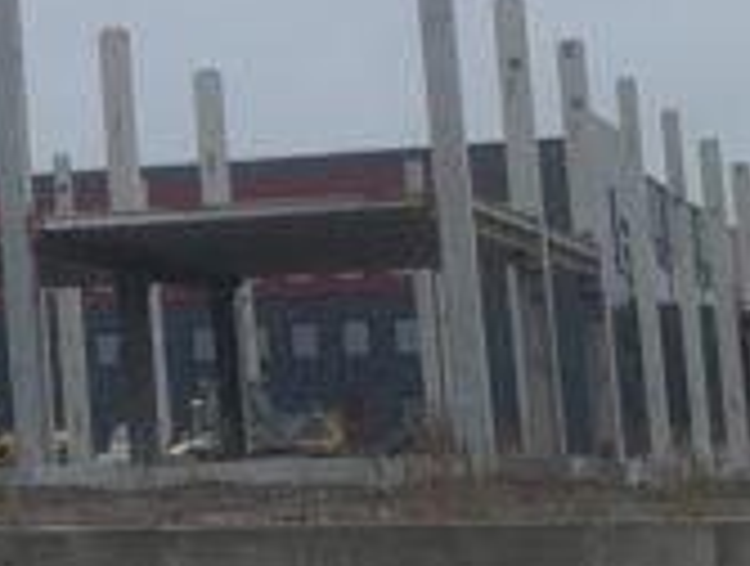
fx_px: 3452
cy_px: -49
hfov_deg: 11.4
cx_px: -678
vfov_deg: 9.3
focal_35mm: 159
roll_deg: +3.3
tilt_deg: +9.6
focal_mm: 4.25
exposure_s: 1/422
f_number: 1.8
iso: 25
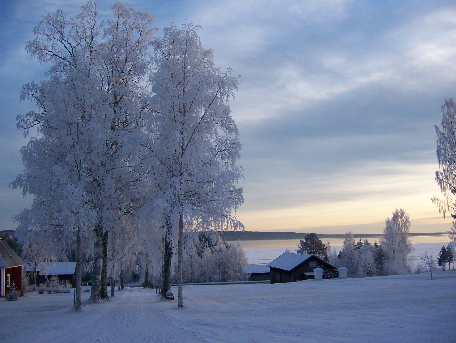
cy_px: 172
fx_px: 475
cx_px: 228
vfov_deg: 39.7
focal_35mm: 36
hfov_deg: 51.3
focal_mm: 6
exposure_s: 1/320
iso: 80
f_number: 2.8
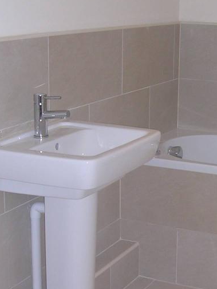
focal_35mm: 77
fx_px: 643
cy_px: 194
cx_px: 168
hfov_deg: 19.0
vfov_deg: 25.2
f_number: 2.8
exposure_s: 1/60.1
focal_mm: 5.8
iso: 131
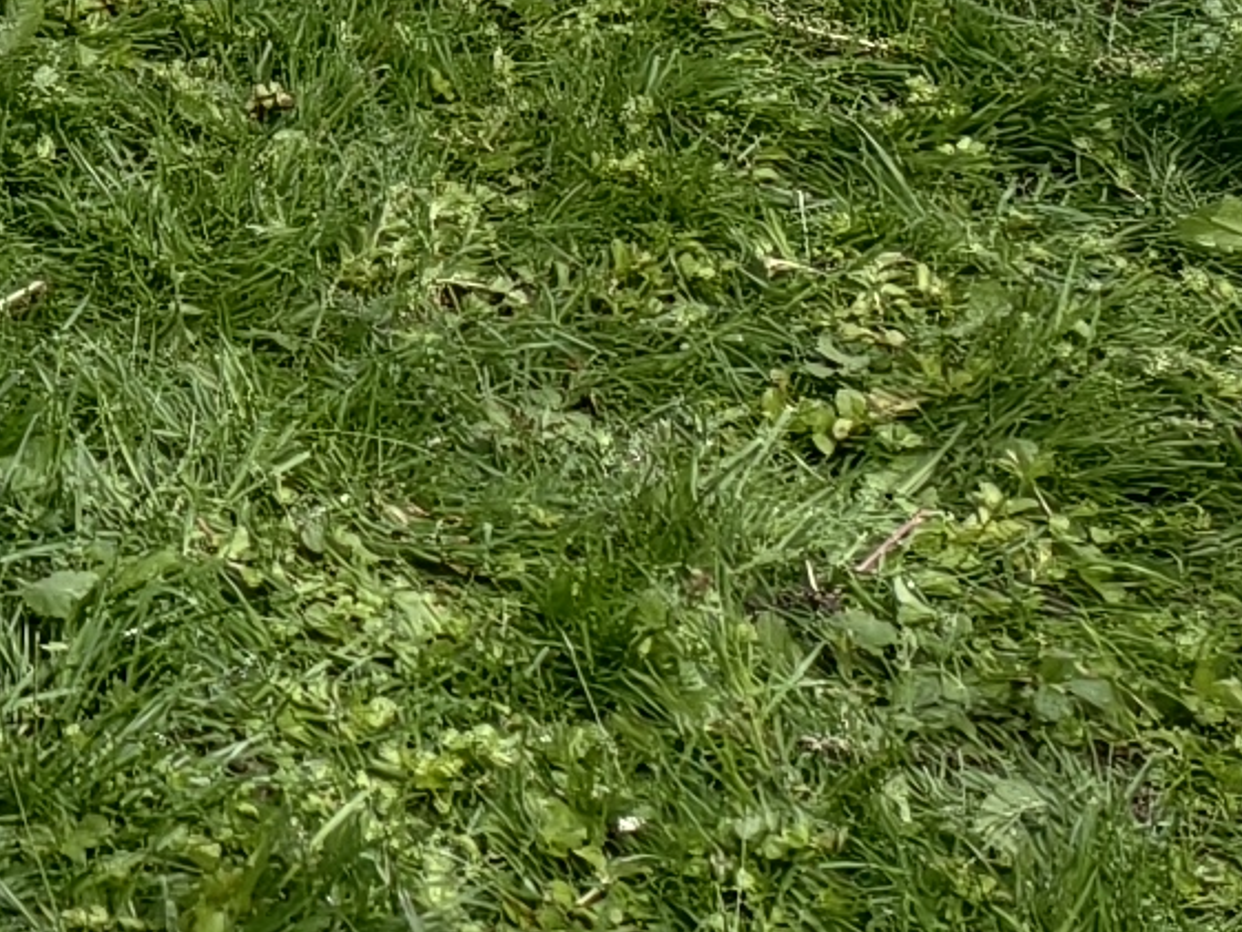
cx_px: -2373
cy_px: -1368
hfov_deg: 9.5
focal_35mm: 168
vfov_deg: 8.1
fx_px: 6029
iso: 72
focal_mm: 5.6
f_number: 1.57
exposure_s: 1/1949
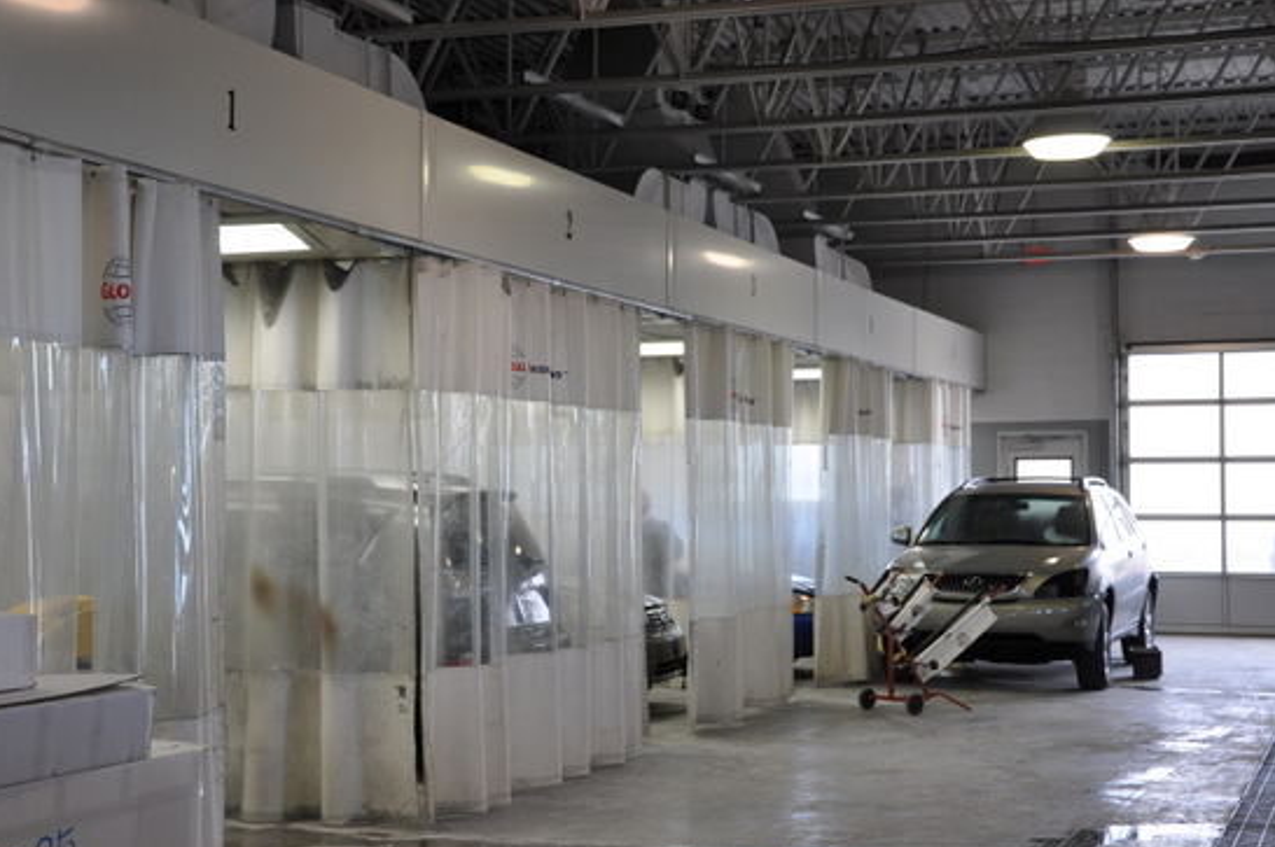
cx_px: 586
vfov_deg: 22.0
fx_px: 2179
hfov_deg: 32.6
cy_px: 439
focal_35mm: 62
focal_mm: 35
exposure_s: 1/50
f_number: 7.1
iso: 200
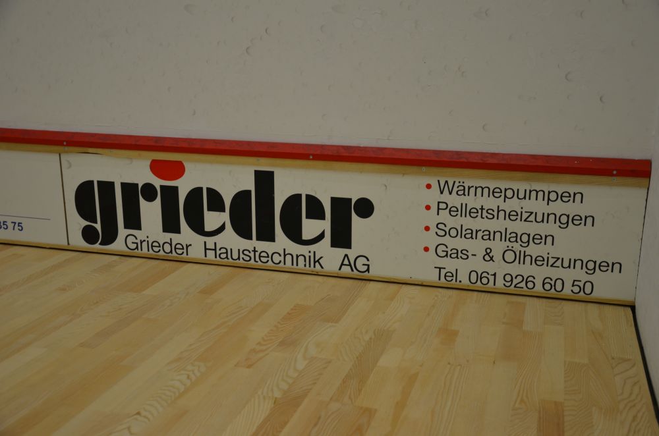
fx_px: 712
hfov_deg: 49.6
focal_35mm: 39
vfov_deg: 34.1
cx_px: 330
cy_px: 218
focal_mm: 26
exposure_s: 1/80
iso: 400
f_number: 4.5
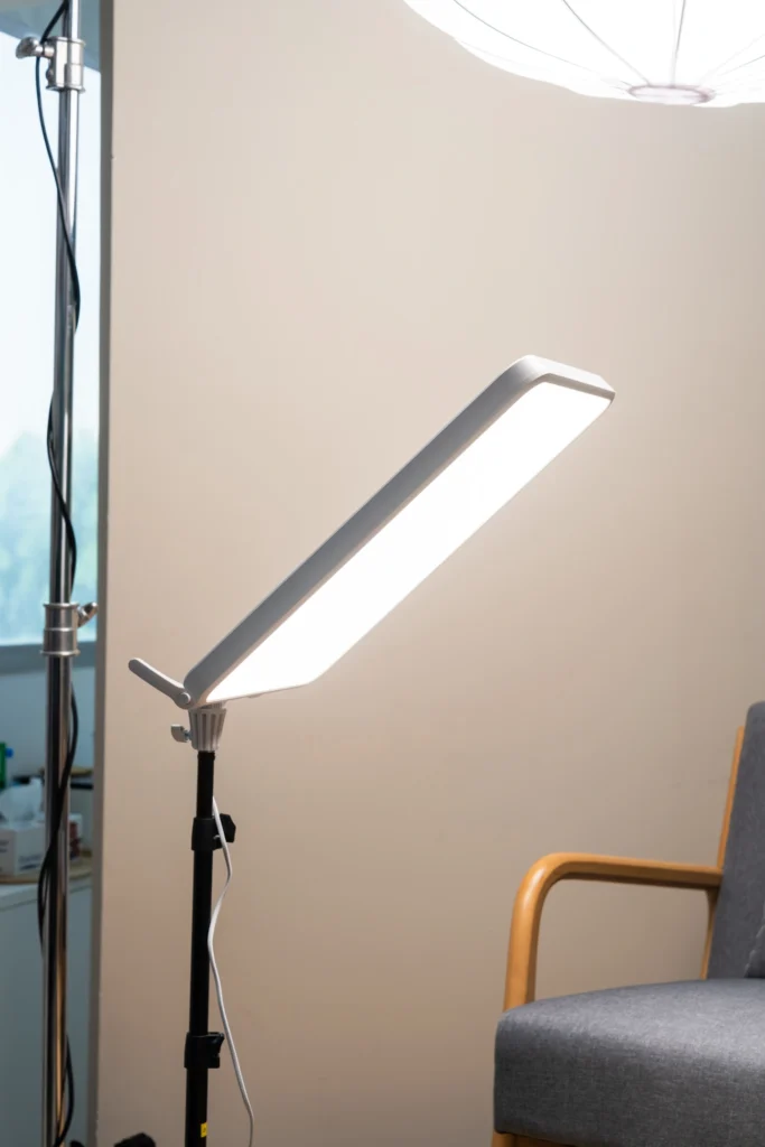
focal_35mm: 62
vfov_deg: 32.4
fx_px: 1975
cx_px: 382
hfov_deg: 21.9
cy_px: 574
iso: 400
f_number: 5.6
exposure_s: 1/200
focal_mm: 62
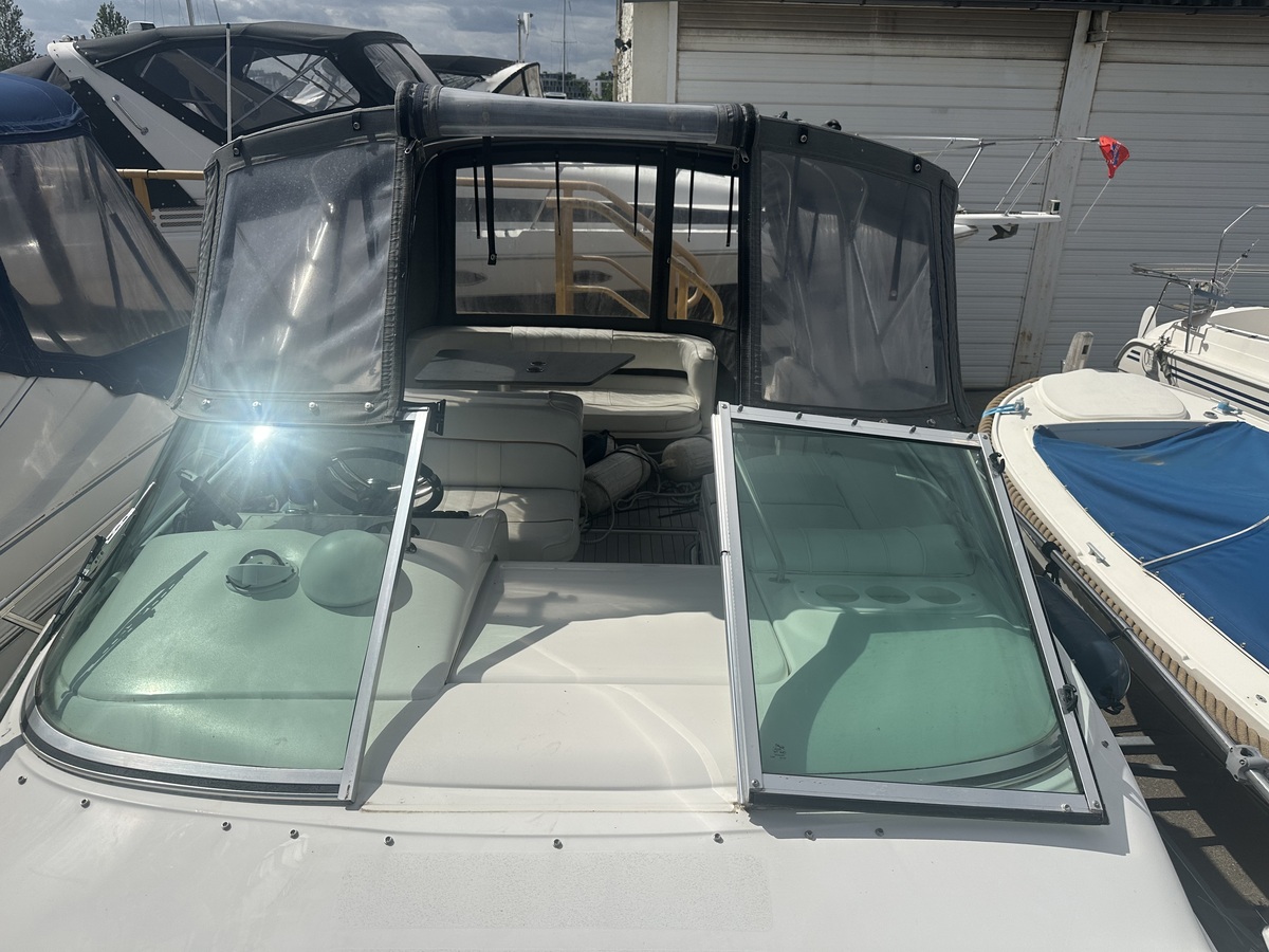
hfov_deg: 71.6
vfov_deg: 56.8
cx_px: 634
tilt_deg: -21.8
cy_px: 476
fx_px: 880
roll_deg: -0.7
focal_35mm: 24
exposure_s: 1/15625
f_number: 1.78
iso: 80
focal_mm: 6.86
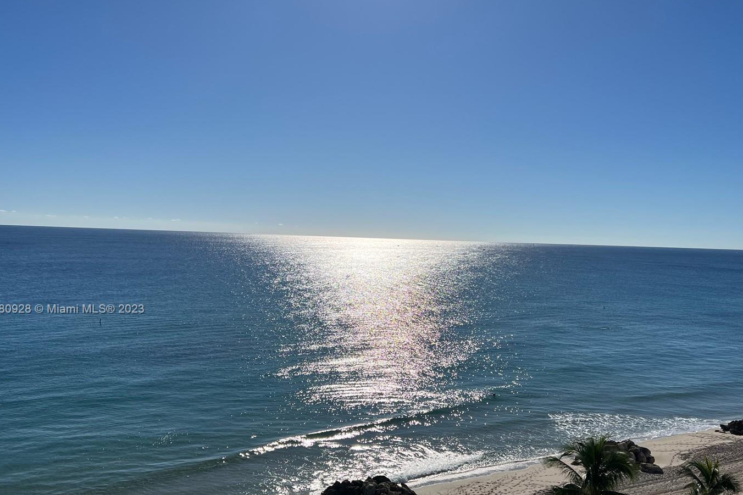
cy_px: 310
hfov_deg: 58.6
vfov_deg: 40.8
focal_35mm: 32
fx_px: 660
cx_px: 408
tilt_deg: -6.3
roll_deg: -1.4
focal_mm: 5.7
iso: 50
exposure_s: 1/16393
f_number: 1.5
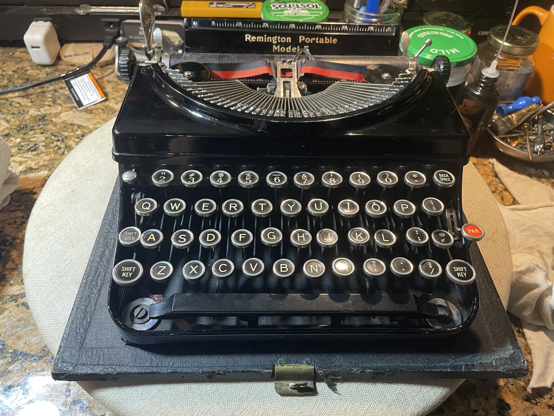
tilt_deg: -48.4
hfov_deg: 67.3
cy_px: 208
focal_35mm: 26
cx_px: 277
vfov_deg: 53.1
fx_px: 416
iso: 250
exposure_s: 1/60
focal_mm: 4.2
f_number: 1.6
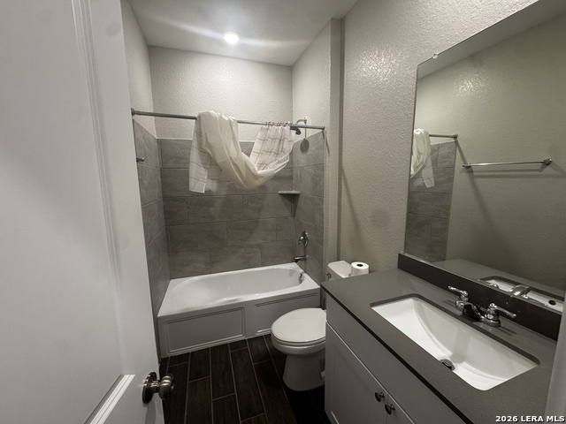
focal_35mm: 14
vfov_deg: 85.7
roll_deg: +1.2
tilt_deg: -8.9
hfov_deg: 102.1
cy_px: 212
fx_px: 229
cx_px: 283
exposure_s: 1/60
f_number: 2.2
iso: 250
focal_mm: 2.22
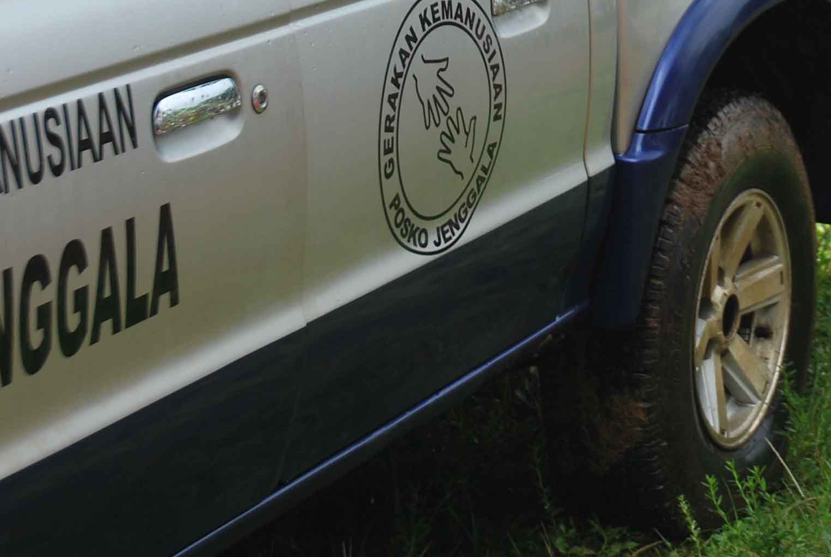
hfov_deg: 18.3
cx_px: 684
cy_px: -126
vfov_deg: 12.2
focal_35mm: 110
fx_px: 2549
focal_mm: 29
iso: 140
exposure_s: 1/125
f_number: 5.6
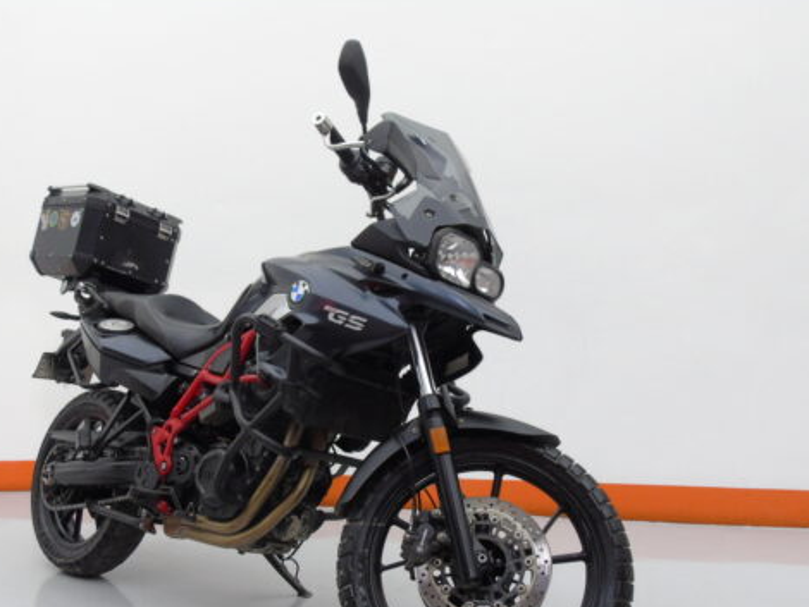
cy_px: 380
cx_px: 353
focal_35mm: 37
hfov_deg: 50.0
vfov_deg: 38.4
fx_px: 865
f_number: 3.6
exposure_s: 1/30
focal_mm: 5.2
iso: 100
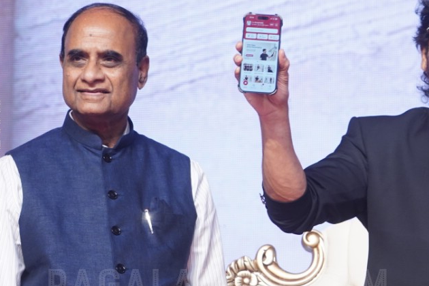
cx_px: 457
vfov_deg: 6.2
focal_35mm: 222
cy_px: 182
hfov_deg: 9.2
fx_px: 2645
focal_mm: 100
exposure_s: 1/100
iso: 1000
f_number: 6.3
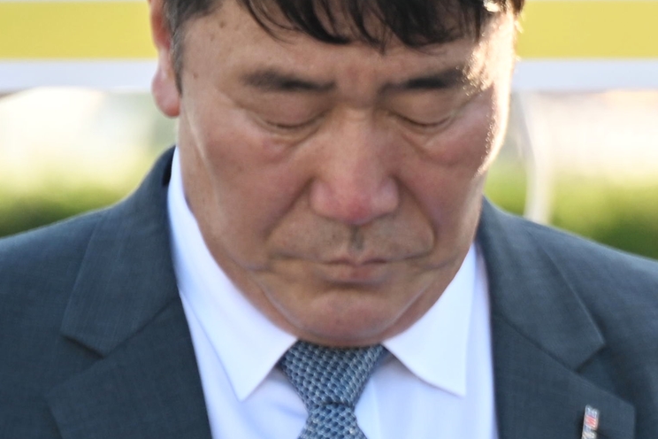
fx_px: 19647
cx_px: 960
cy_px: 523
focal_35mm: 1075
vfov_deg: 1.3
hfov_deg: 1.9
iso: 160
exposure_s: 1/125
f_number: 6.3
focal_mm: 200
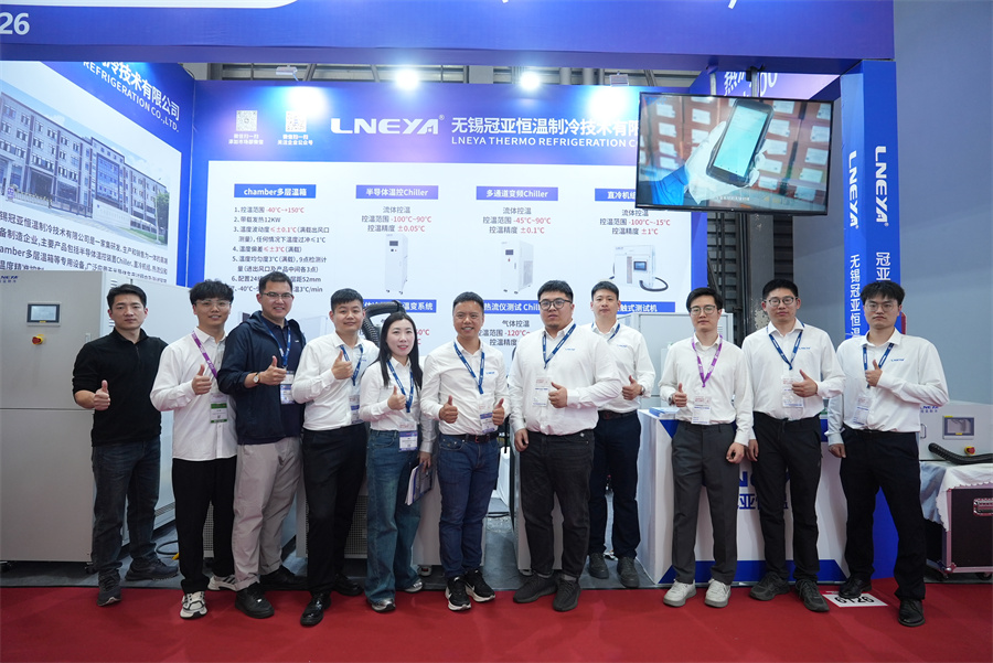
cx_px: 496
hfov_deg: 83.9
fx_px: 552
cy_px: 332
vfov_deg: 62.0
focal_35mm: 20
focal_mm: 20
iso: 1000
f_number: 4
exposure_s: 1/100
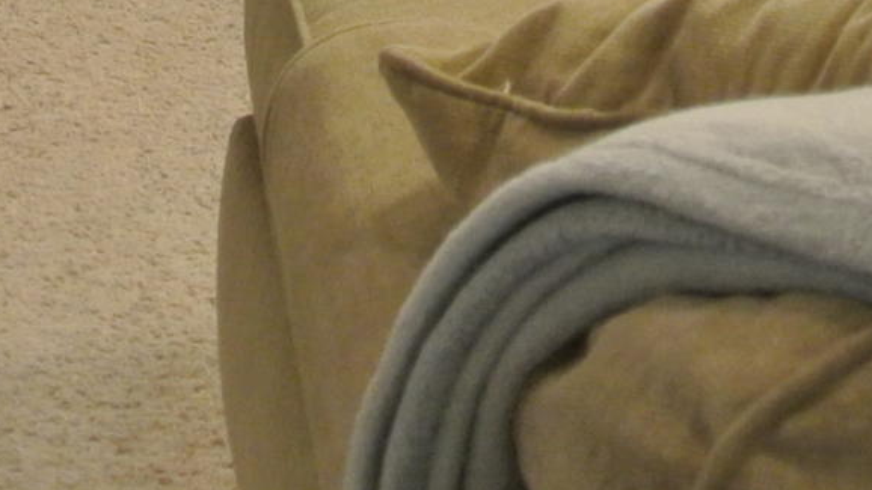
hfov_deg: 13.5
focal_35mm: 158
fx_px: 3653
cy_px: -874
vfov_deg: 7.0
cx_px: 807
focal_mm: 11
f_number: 3.5
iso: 500
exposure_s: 1/30
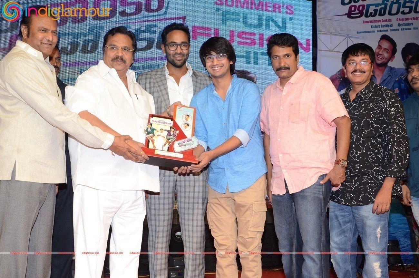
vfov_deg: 28.0
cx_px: 210
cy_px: 139
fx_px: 558
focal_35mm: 48
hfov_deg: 41.2
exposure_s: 1/125
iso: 320
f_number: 5.6
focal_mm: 32
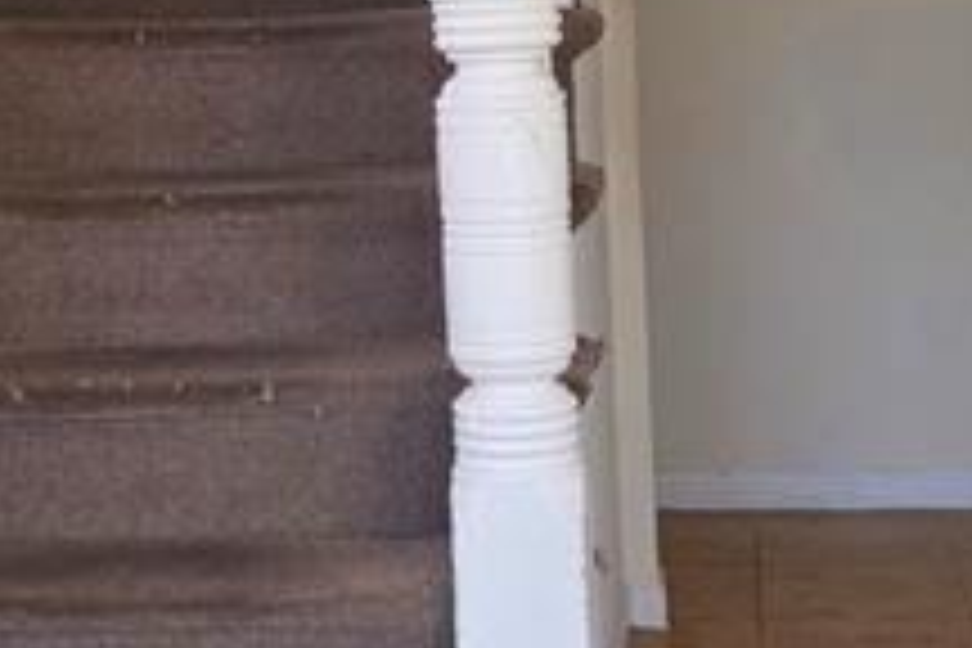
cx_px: 423
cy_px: 297
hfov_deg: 23.9
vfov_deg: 16.1
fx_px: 2295
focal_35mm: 85
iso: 100
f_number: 1.7
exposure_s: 1/120
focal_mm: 6.3
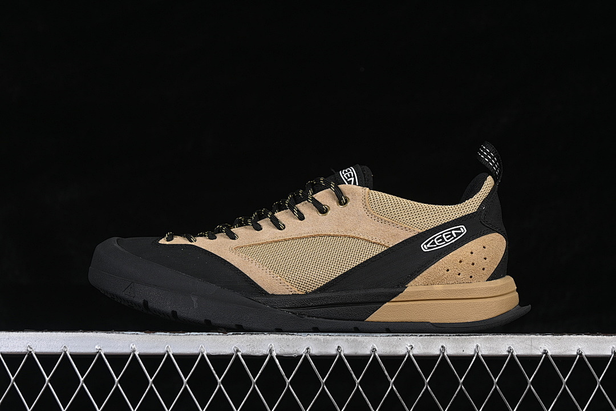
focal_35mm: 75
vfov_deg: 18.2
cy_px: 206
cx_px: 308
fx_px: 1283
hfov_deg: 27.0
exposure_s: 1/60
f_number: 7.1
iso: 160
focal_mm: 50
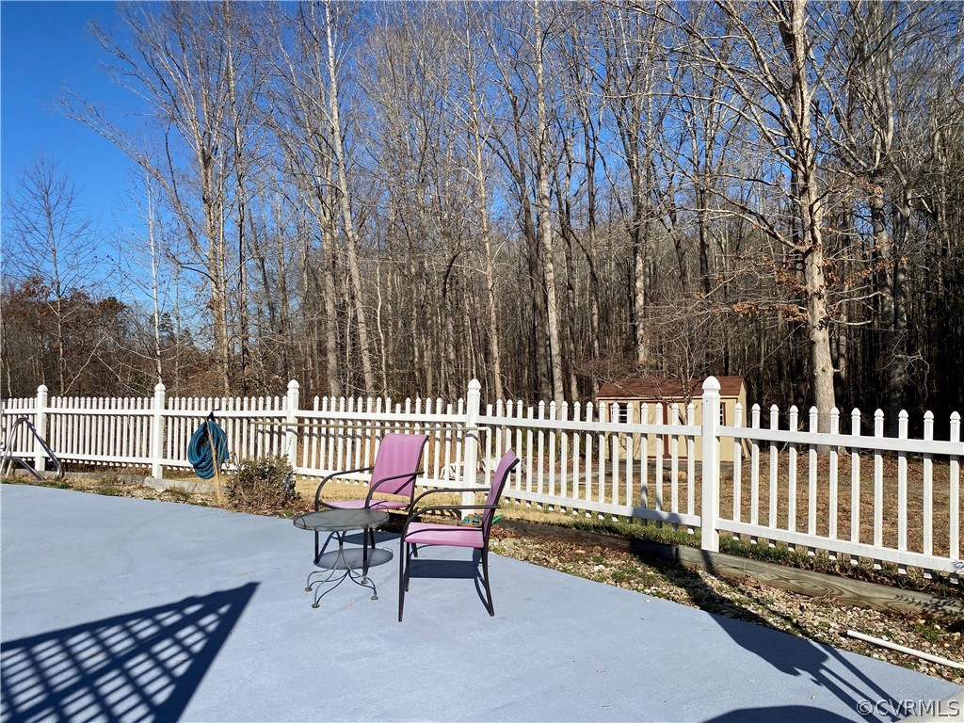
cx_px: 482
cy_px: 362
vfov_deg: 53.1
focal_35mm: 26
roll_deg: +1.0
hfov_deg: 67.3
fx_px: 724
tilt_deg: -0.4
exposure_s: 1/5025
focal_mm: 4.25
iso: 32
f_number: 1.8
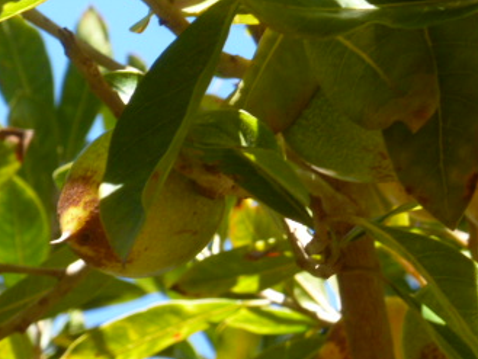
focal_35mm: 241
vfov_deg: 6.2
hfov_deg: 8.2
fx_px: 3329
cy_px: 241
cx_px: 426
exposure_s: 1/125
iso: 160
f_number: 4.9
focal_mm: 22.1
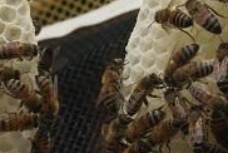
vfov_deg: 3.6
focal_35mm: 384
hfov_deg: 5.4
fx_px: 2436
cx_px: 72
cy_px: -17
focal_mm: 60
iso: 100
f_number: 11
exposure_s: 1/160
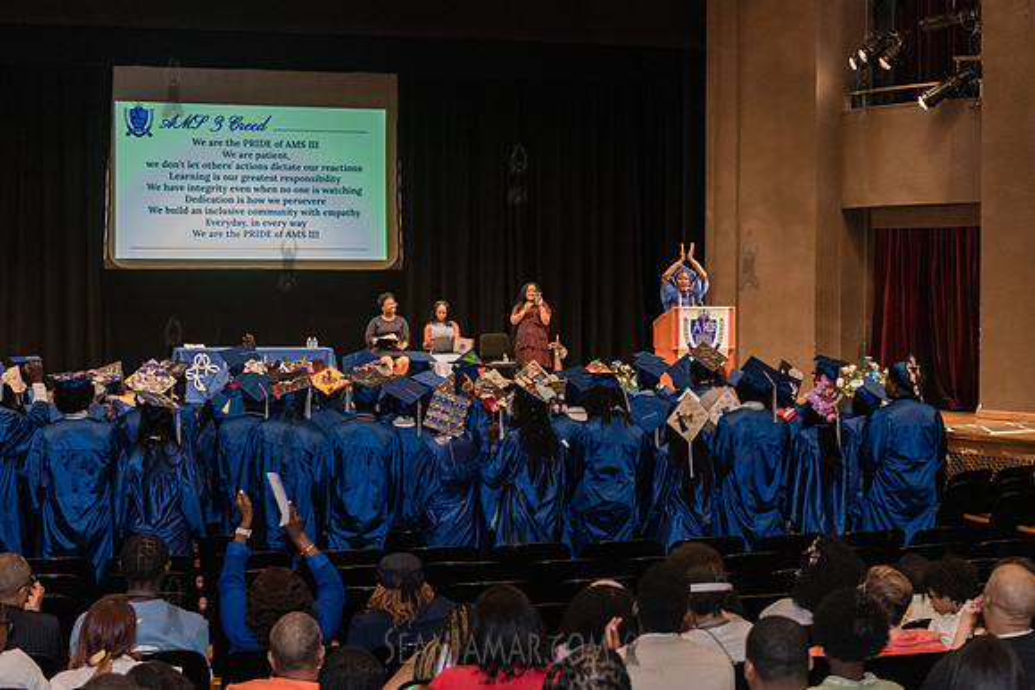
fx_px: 1714
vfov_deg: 22.8
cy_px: 345
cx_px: 518
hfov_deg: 33.6
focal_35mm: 60
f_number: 4
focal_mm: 58
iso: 5000
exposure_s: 1/200
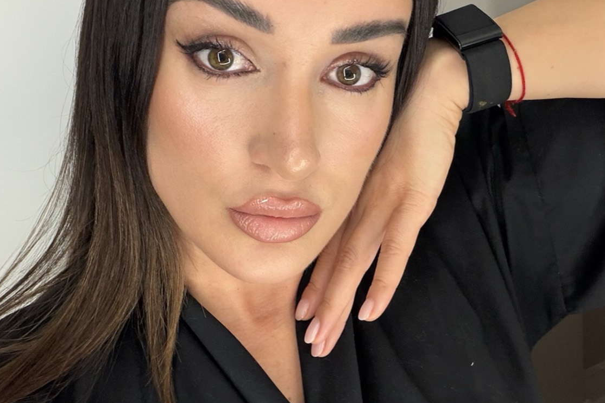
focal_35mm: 42
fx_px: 706
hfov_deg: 46.4
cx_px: 301
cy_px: 175
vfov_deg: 31.9
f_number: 1.9
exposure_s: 1/60
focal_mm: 2.71
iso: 160
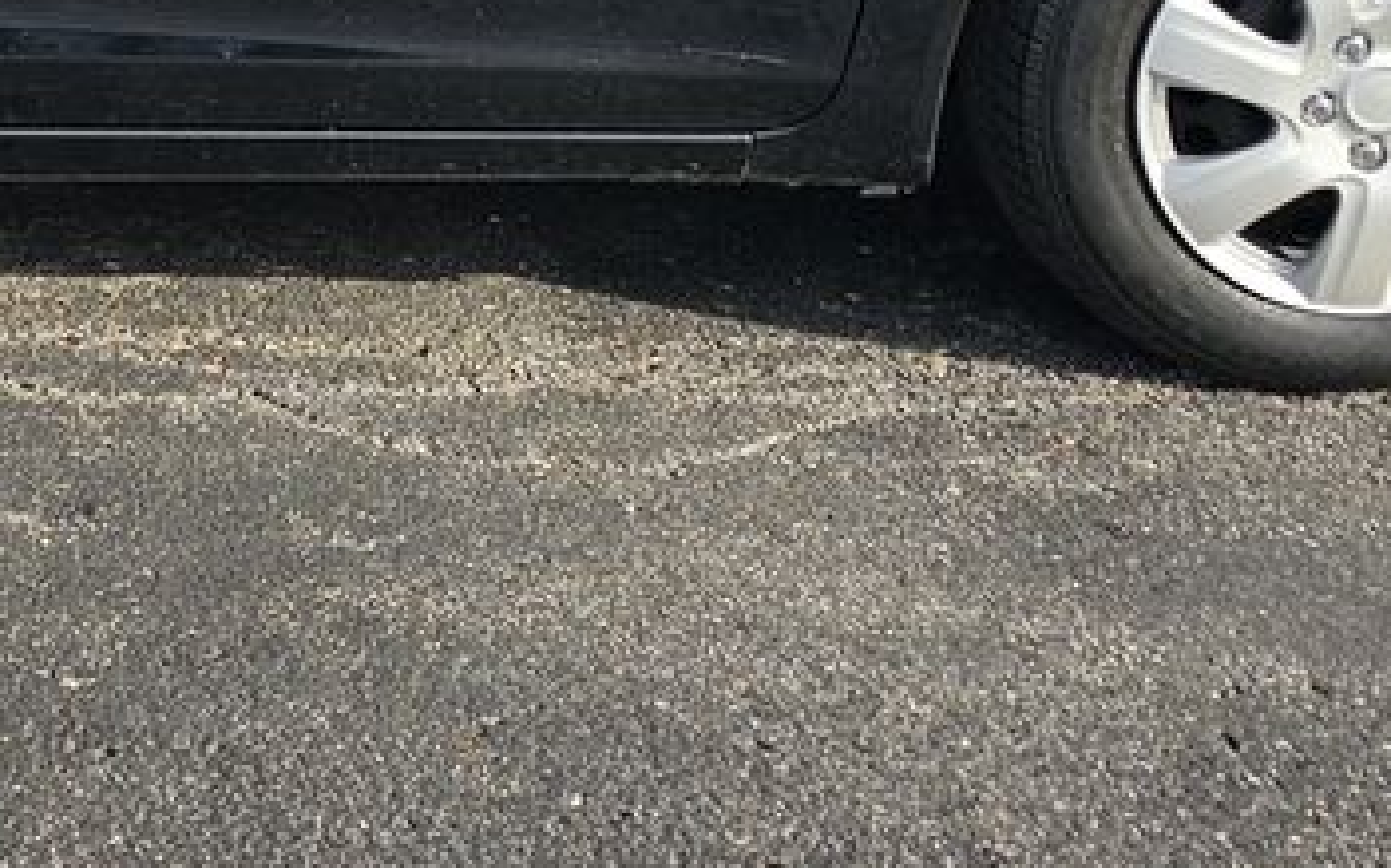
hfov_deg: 21.7
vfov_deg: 13.9
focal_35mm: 89
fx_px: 3372
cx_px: -258
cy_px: -345
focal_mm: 6.3
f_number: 1.7
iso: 10
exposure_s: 1/516
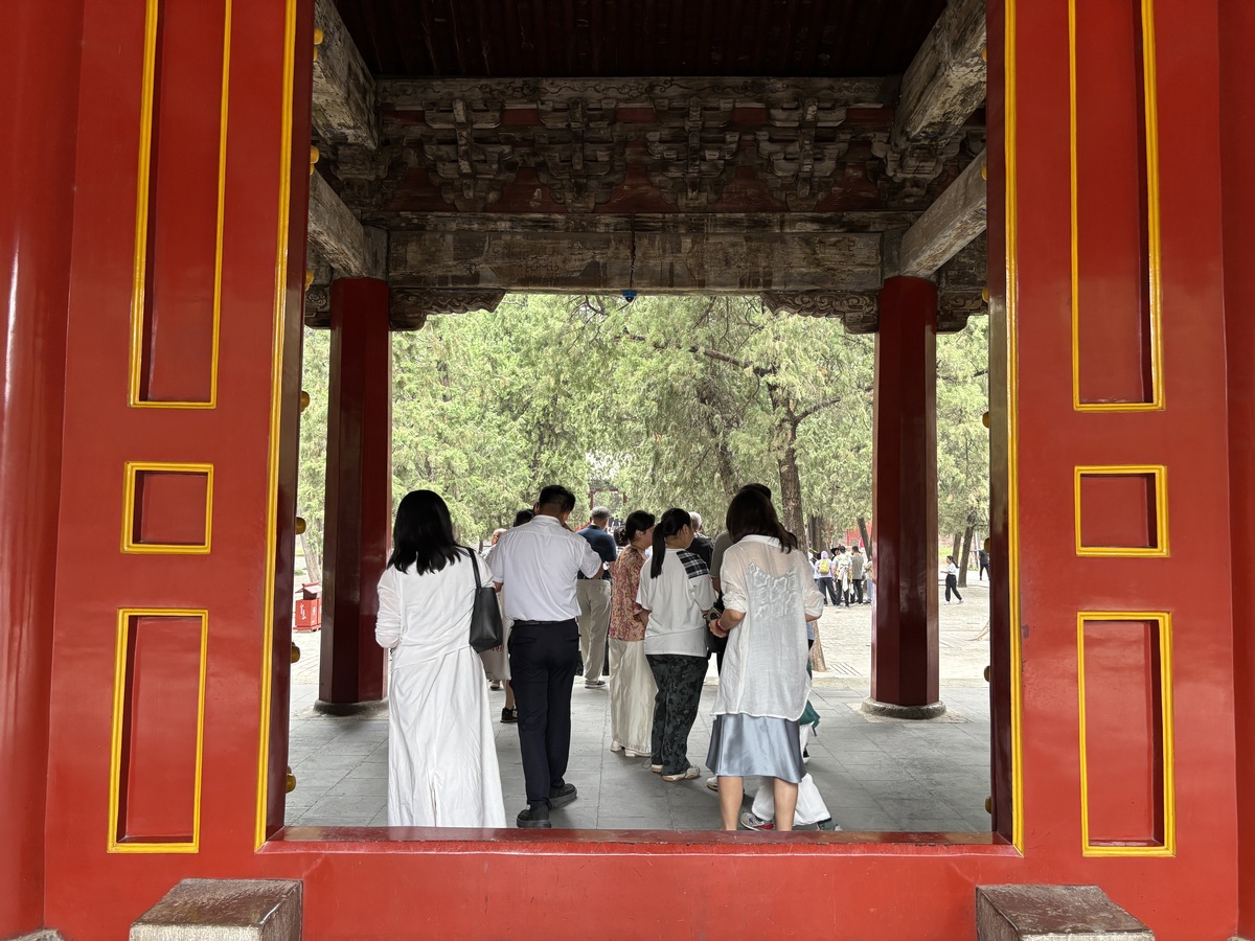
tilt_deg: +3.4
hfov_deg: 67.3
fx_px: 943
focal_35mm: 26
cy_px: 470
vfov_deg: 53.1
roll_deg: -0.7
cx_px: 628
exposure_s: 1/121
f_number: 1.6
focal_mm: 5.96
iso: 125
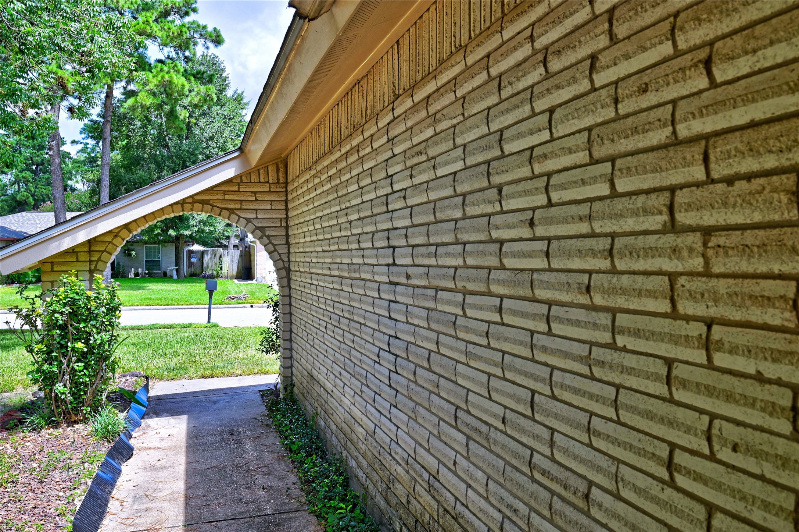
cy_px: 266
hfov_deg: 62.0
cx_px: 400
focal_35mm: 30
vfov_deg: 43.5
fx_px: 665
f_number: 8
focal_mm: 30
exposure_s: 1/320
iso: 400
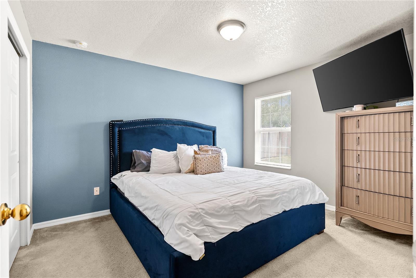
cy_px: 139
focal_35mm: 17
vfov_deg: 70.5
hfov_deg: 93.3
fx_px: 197
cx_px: 208
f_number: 8
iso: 400
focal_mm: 17
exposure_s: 1/3
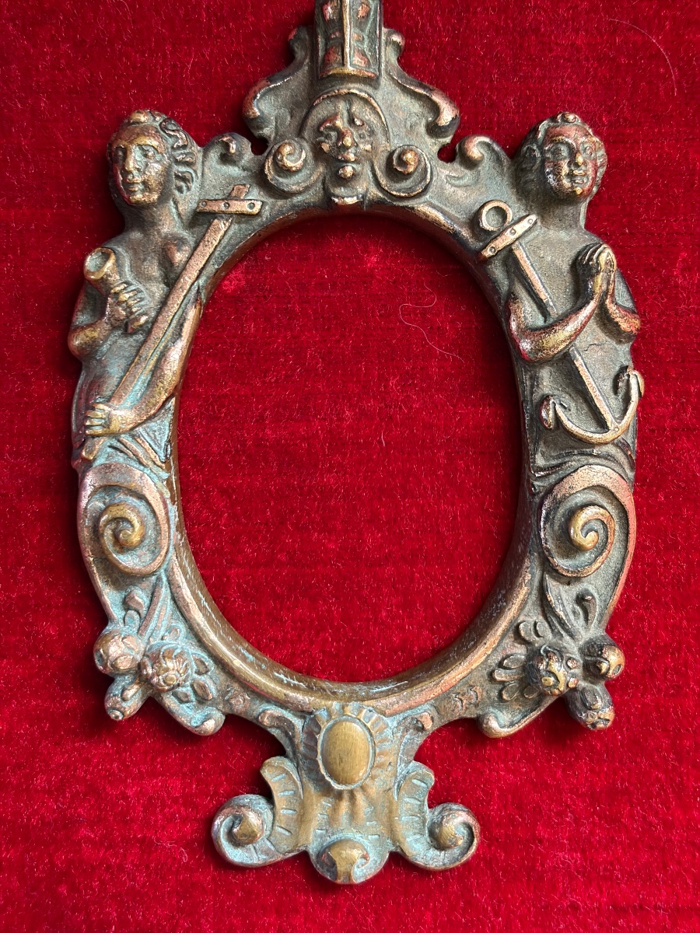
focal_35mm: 52
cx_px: 350
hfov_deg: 28.0
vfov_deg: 36.8
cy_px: 466
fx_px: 1402
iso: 320
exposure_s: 1/30
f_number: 1.6
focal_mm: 5.96
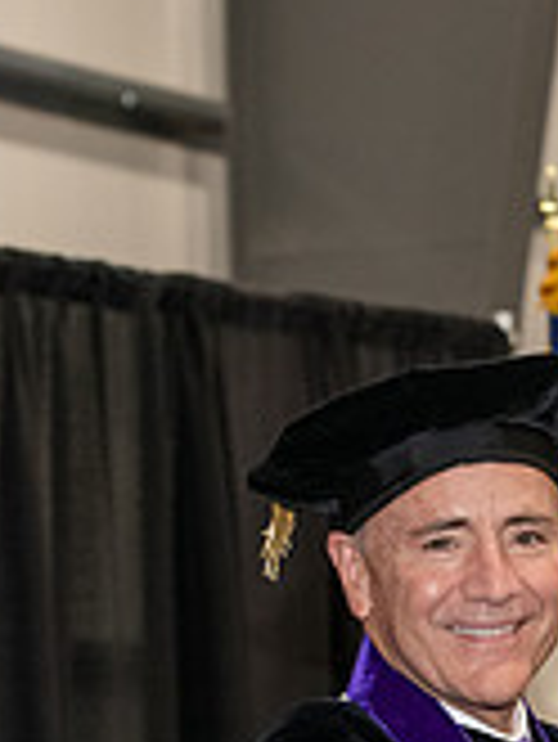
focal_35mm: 236
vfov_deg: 8.3
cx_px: 446
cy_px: 740
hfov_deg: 6.3
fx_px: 5066
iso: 2500
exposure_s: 1/200
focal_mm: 70
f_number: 5
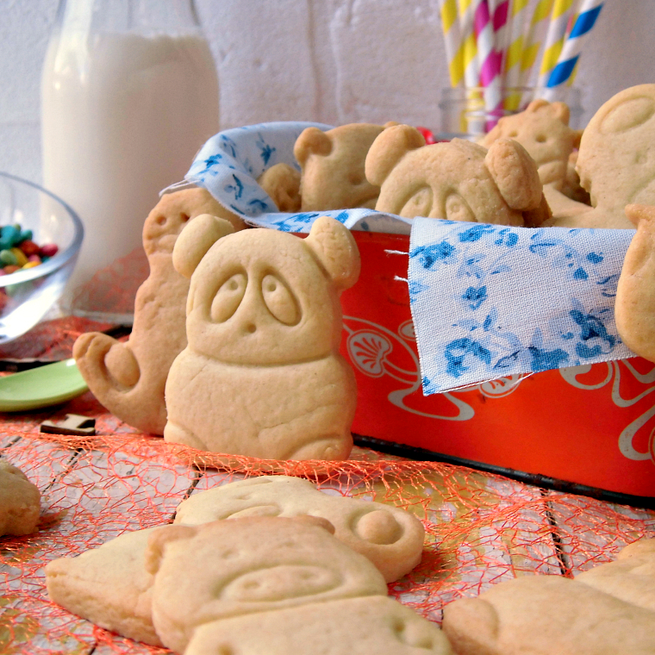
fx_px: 1199
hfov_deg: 30.5
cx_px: 356
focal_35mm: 56
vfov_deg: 30.6
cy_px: 328
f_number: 3.4
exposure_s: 1/60
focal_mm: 8.3
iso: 100
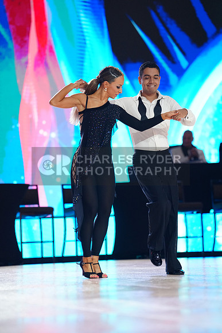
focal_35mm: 159
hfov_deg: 8.6
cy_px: 166
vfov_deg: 12.9
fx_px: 1470
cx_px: 111
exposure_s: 1/500
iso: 2000
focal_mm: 159
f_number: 2.8
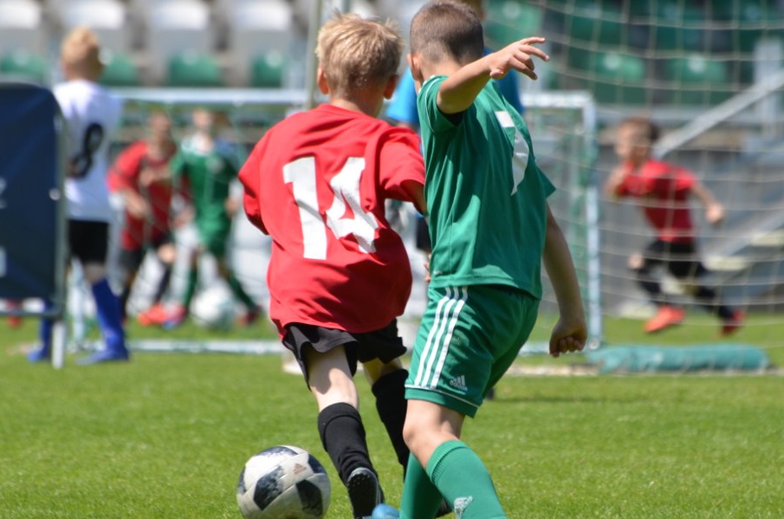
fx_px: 12972
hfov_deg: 3.5
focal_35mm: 597
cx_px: 390
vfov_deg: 2.3
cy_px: 237
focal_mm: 300
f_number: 6.3
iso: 200
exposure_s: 1/640
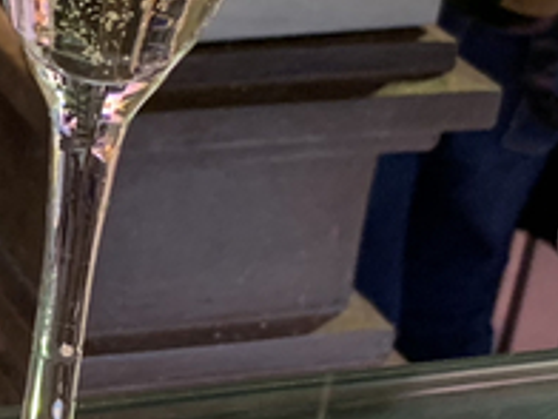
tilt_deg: -28.3
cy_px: 302
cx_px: -228
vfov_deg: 10.9
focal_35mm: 136
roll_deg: -3.4
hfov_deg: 13.8
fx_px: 2192
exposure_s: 1/50
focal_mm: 4.25
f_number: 1.8
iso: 250
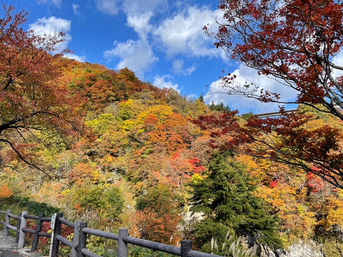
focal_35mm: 26
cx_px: 172
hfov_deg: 67.3
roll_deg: +0.8
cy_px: 128
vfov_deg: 53.1
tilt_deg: +12.7
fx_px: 258
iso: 32
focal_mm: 4.2
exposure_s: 1/2053
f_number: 1.6
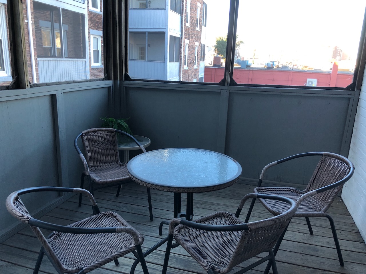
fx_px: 296
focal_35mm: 28
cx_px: 183
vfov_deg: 49.7
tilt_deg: -15.8
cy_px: 137
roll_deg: -2.4
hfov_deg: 63.4
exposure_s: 1/40
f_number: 1.8
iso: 32
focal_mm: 4
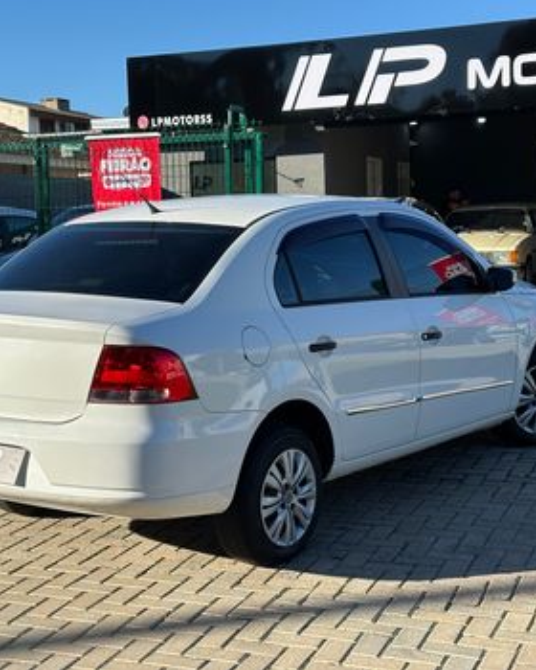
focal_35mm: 63
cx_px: 232
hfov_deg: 24.2
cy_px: 333
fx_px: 1249
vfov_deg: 30.0
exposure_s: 1/2667
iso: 64
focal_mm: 6.86
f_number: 1.78
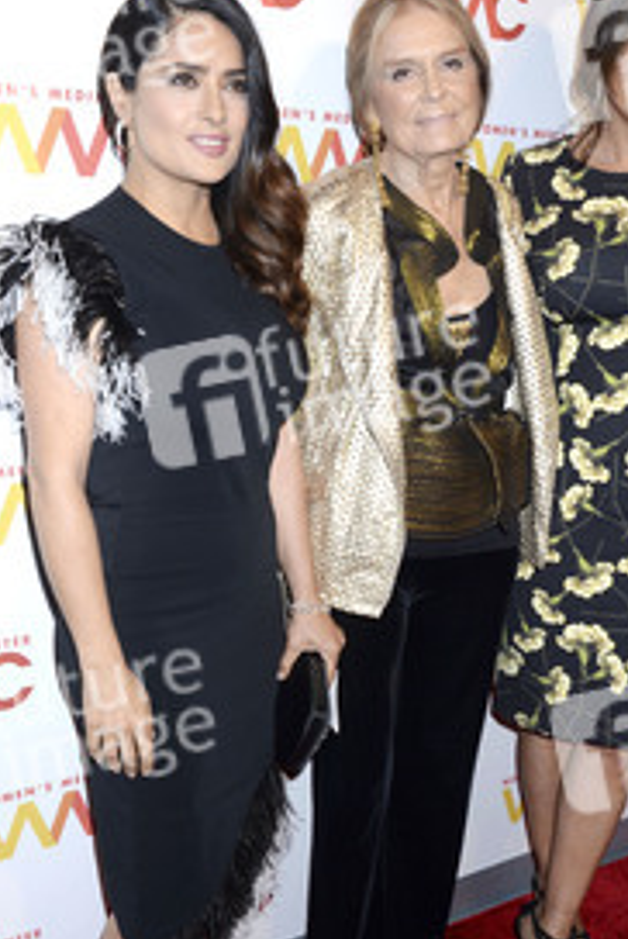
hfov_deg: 28.5
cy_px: 559
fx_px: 1227
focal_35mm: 47
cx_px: 416
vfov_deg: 41.7
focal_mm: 32
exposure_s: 1/250
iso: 500
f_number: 7.1
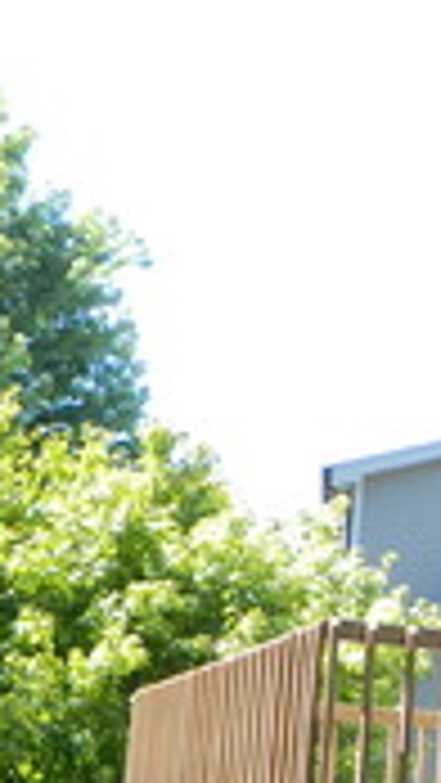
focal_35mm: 124
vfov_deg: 17.2
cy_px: 562
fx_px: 2575
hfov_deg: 8.6
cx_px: 1184
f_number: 3.2
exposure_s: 1/200
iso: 110
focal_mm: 5.6
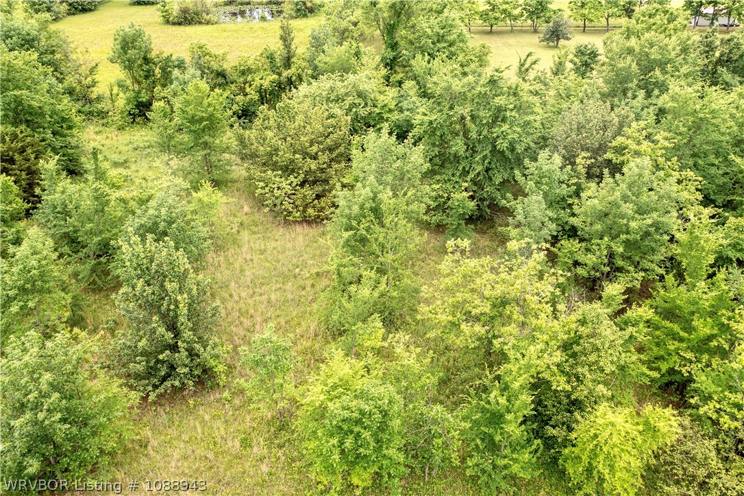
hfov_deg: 65.5
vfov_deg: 46.4
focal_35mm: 28
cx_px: 372
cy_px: 248
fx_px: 578
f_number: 3.2
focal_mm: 10.26
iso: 100
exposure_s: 1/400
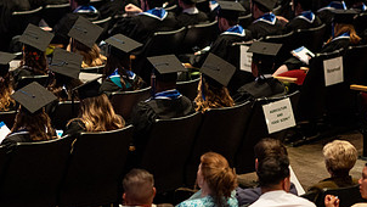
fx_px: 2054
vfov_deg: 5.7
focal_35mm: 211
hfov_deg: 10.2
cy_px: 20
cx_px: 109
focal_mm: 105
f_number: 1.4
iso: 2500
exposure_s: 1/200
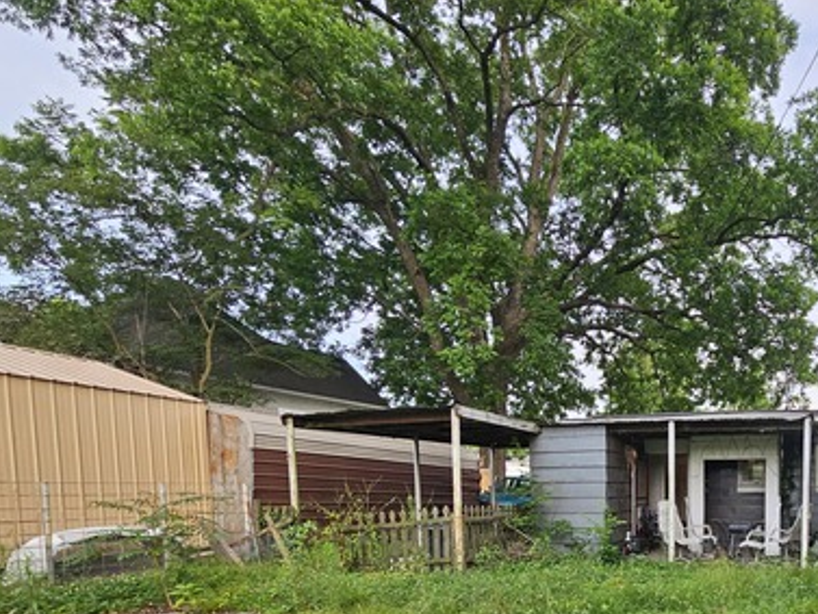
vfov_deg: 52.5
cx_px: 687
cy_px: 540
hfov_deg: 65.2
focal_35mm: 23
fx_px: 544
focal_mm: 2.2
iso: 50
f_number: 2.2
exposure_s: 1/131
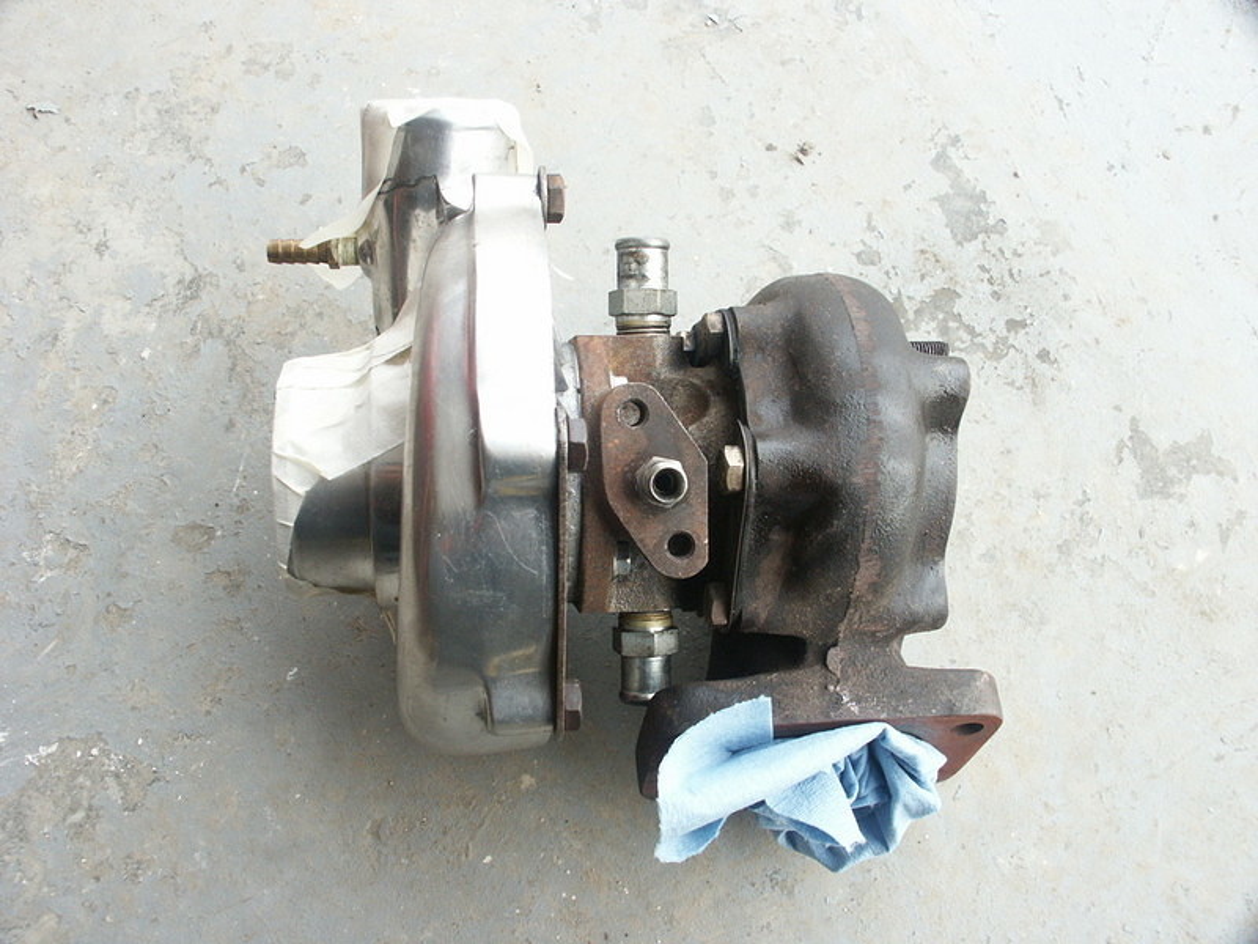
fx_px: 1272
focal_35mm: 35
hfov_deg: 52.6
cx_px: 629
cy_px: 472
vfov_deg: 40.7
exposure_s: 1/45
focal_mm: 9.16
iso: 100
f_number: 4.5
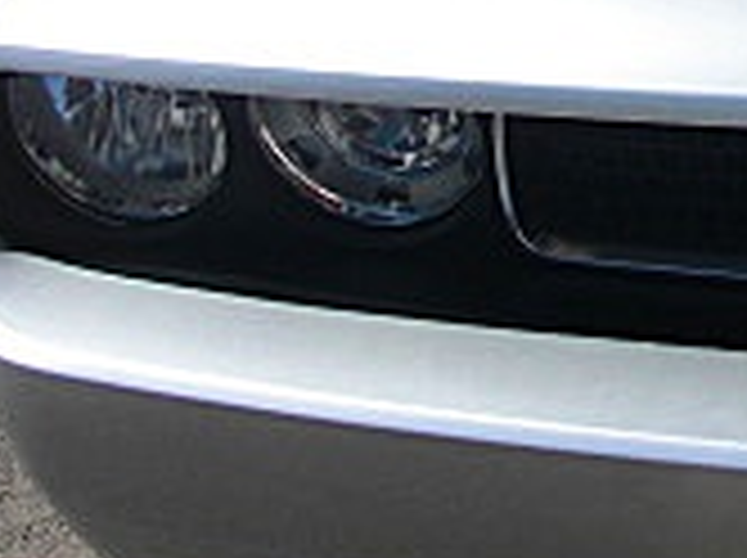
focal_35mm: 139
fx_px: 2995
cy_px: -32
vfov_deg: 10.5
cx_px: 1134
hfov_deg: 13.4
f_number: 7.9
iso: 50
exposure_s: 1/250
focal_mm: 6.3
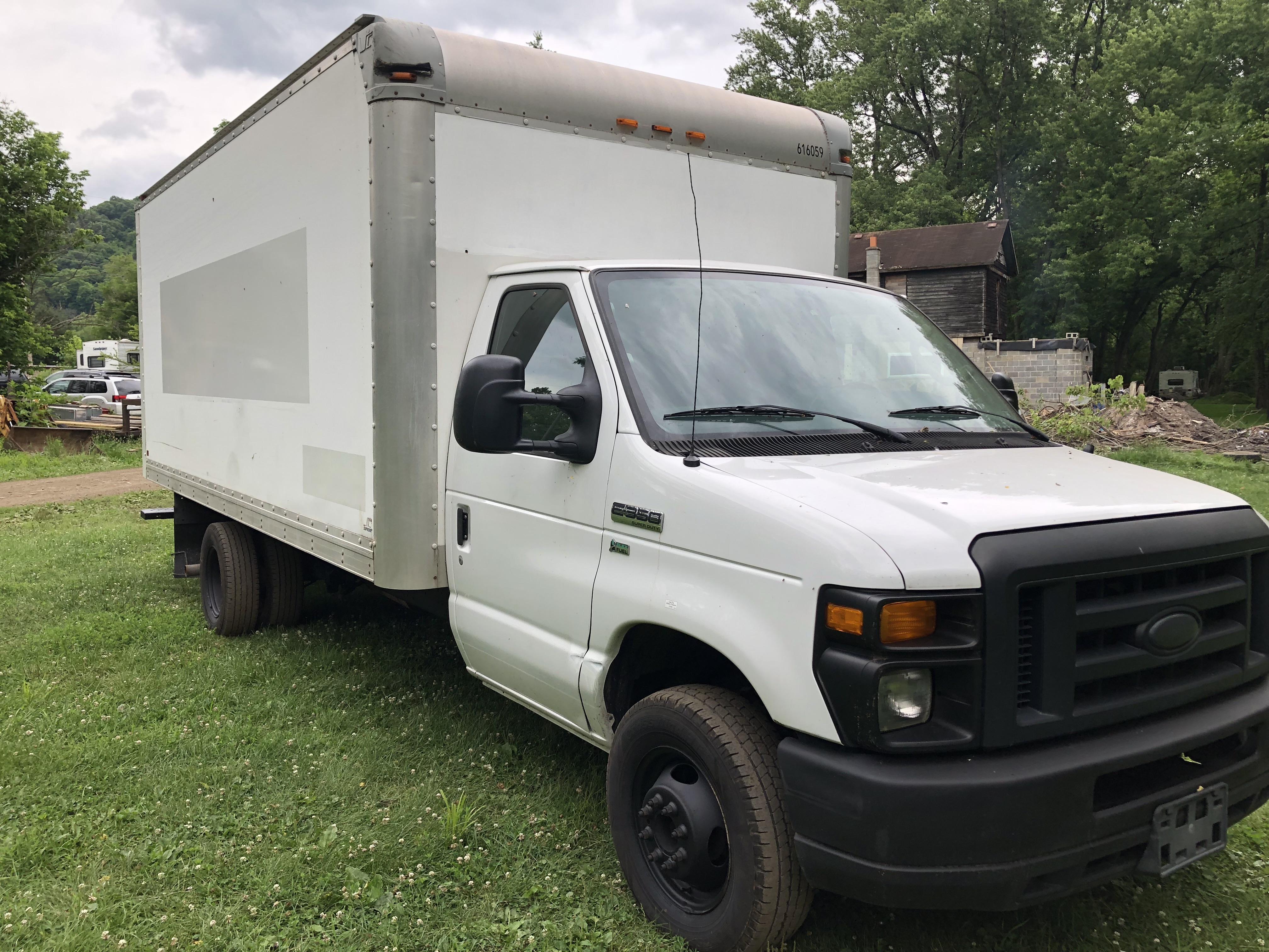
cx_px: 634
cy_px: 476
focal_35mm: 28
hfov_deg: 63.4
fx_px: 1026
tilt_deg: -3.5
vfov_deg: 49.7
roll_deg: -0.1
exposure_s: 1/505
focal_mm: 3.99
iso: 20
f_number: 1.8
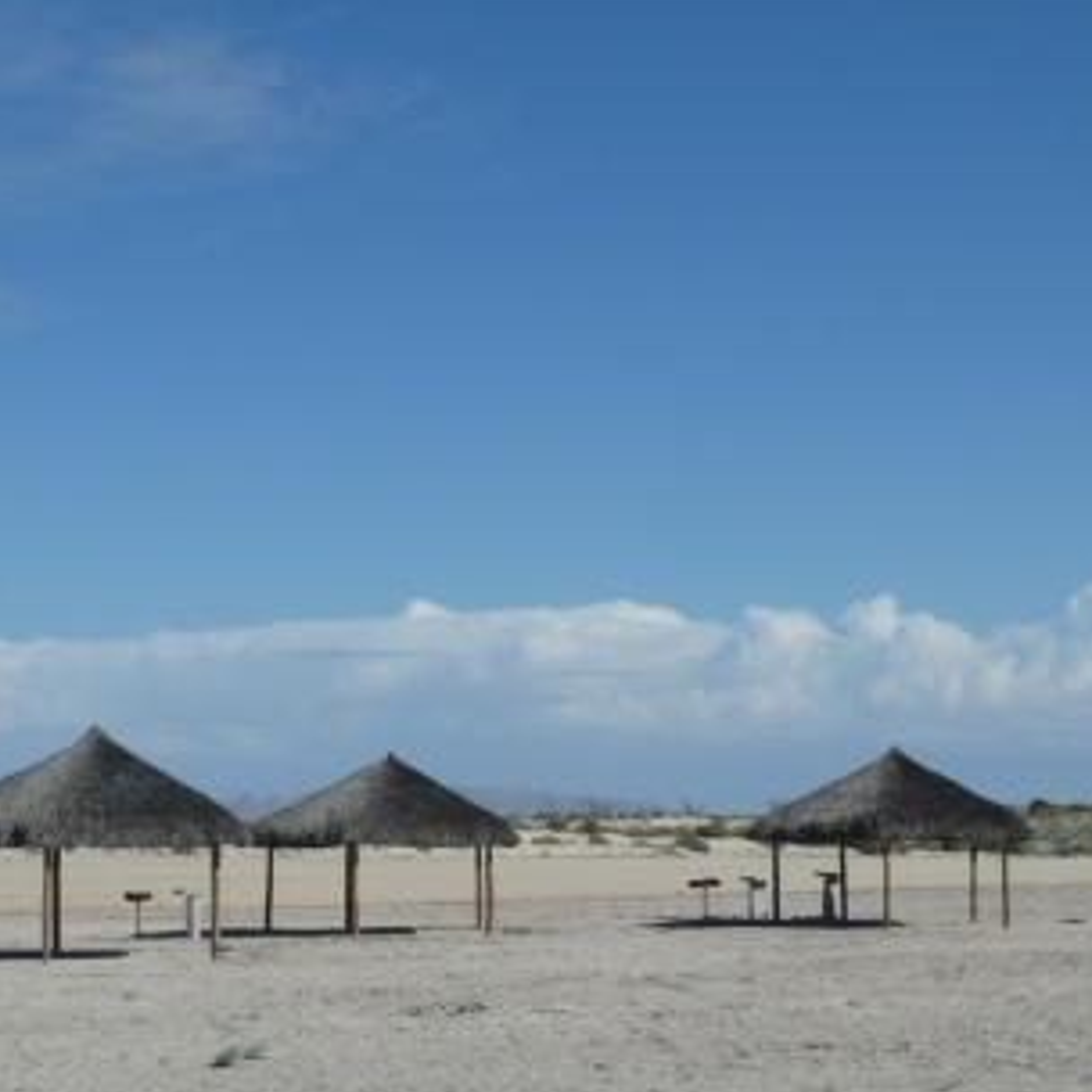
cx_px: 560
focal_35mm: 82
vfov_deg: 21.1
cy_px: 661
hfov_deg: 21.1
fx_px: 2927
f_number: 5.6
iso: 80
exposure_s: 1/640
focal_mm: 7.3
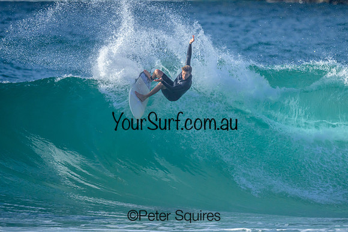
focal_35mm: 1093
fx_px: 10569
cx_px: 193
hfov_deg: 1.9
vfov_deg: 1.3
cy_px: 155
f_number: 8
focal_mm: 800
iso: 1100
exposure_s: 1/3200
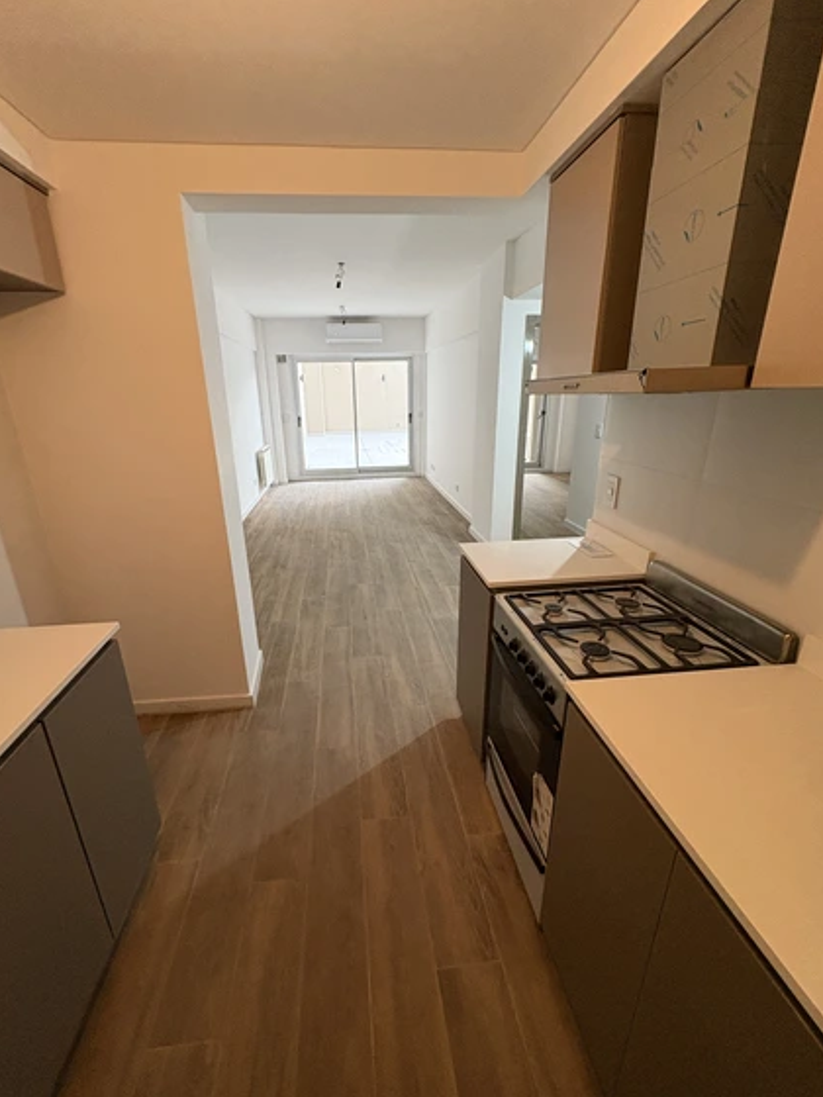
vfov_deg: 98.2
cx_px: 390
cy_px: 556
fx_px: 476
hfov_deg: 81.7
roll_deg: +1.8
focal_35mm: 15
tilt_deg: -15.8
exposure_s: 1/50
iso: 320
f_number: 2.2
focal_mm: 2.22
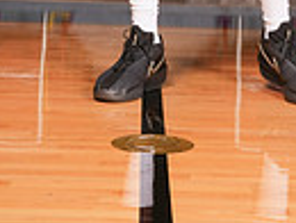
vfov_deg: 11.3
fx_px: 968
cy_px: -282
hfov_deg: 17.4
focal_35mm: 113
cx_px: 157
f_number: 5.6
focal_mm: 34
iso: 250
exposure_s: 1/200
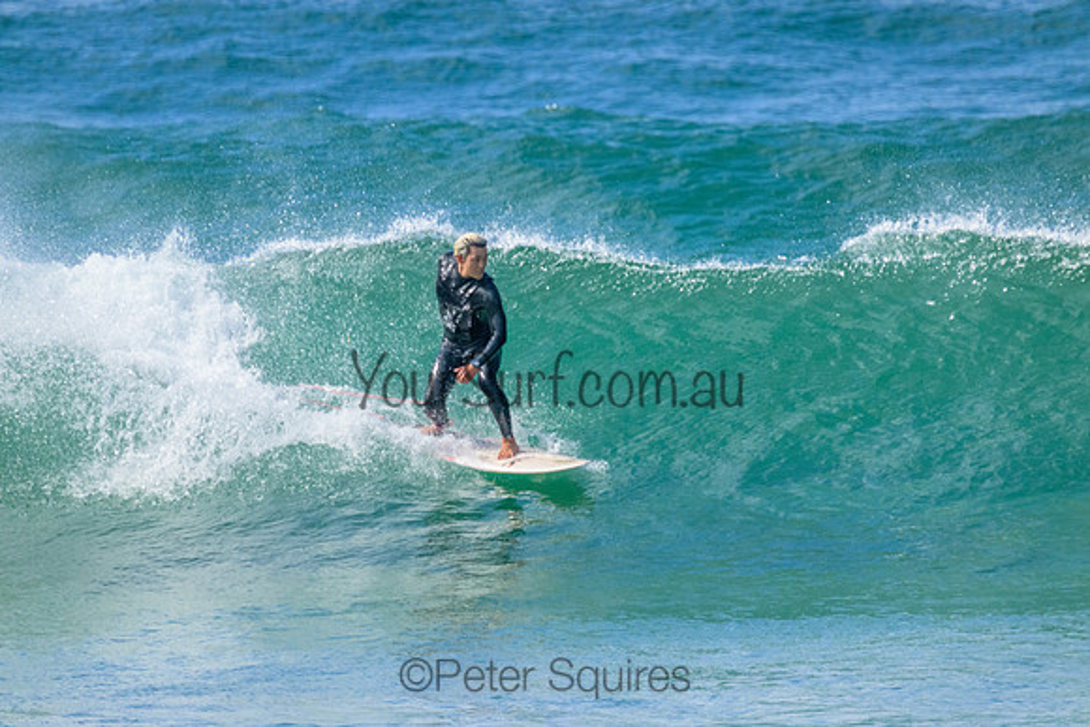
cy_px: 364
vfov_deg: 1.7
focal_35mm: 800
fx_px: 24227
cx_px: 545
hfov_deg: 2.6
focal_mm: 800
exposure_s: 1/1600
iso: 3600
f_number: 11
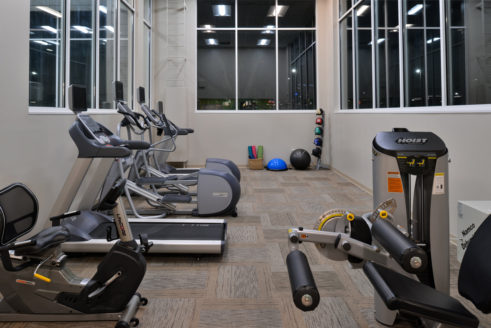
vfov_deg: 53.2
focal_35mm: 24
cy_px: 164
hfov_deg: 73.7
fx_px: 327
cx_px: 246
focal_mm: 24
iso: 640
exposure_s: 1/8
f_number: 13
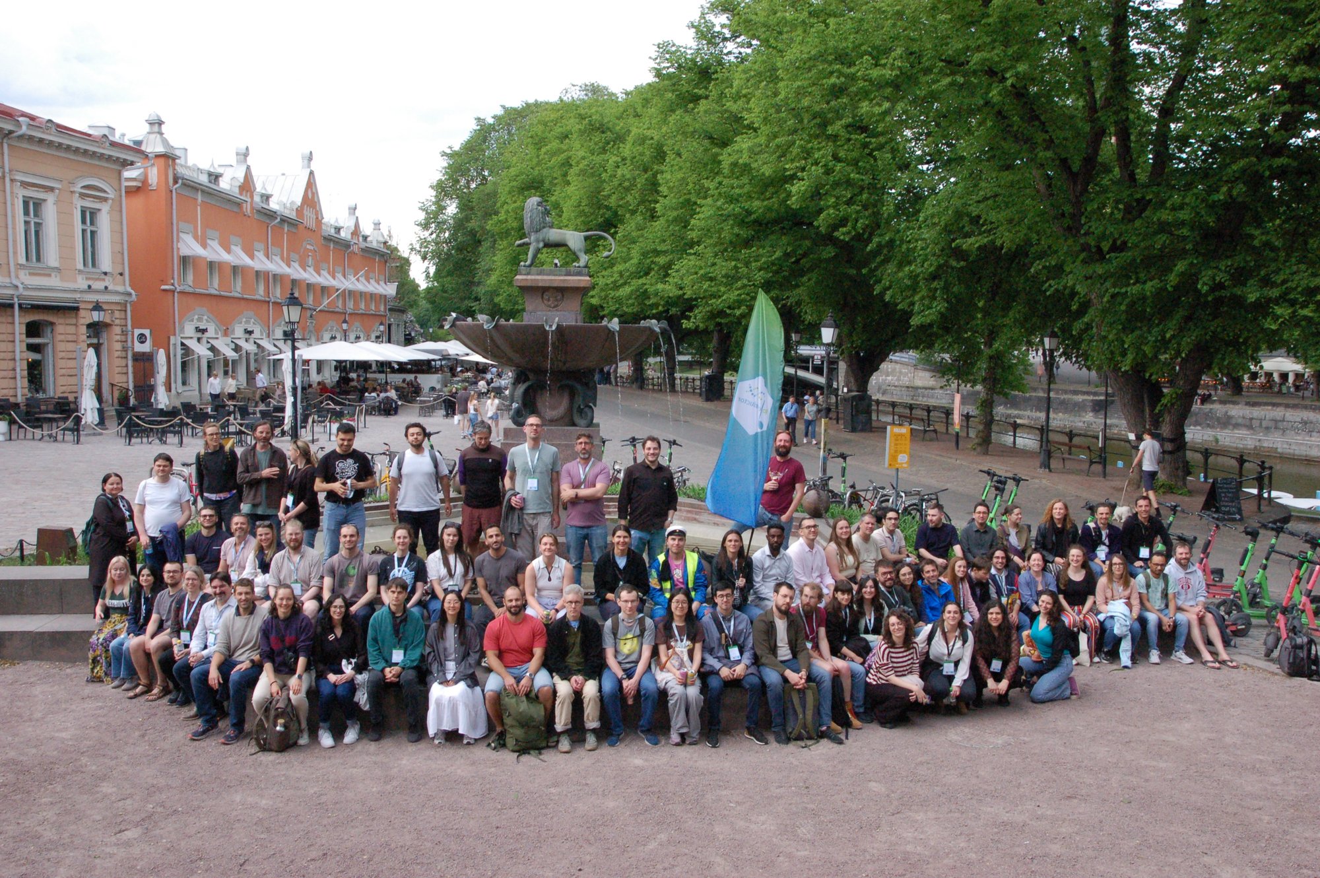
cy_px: 439
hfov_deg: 57.3
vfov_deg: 39.9
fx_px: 1209
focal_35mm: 33
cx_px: 660
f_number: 13
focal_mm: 22
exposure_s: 1/125
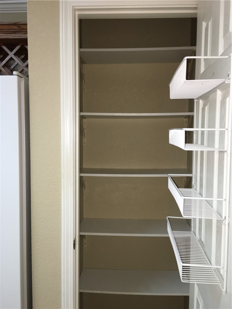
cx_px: 116
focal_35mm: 29
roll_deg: -0.2
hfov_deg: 48.2
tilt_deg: -4.6
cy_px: 154
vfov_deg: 61.7
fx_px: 259
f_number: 2.2
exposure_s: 1/16
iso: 50
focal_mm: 4.15
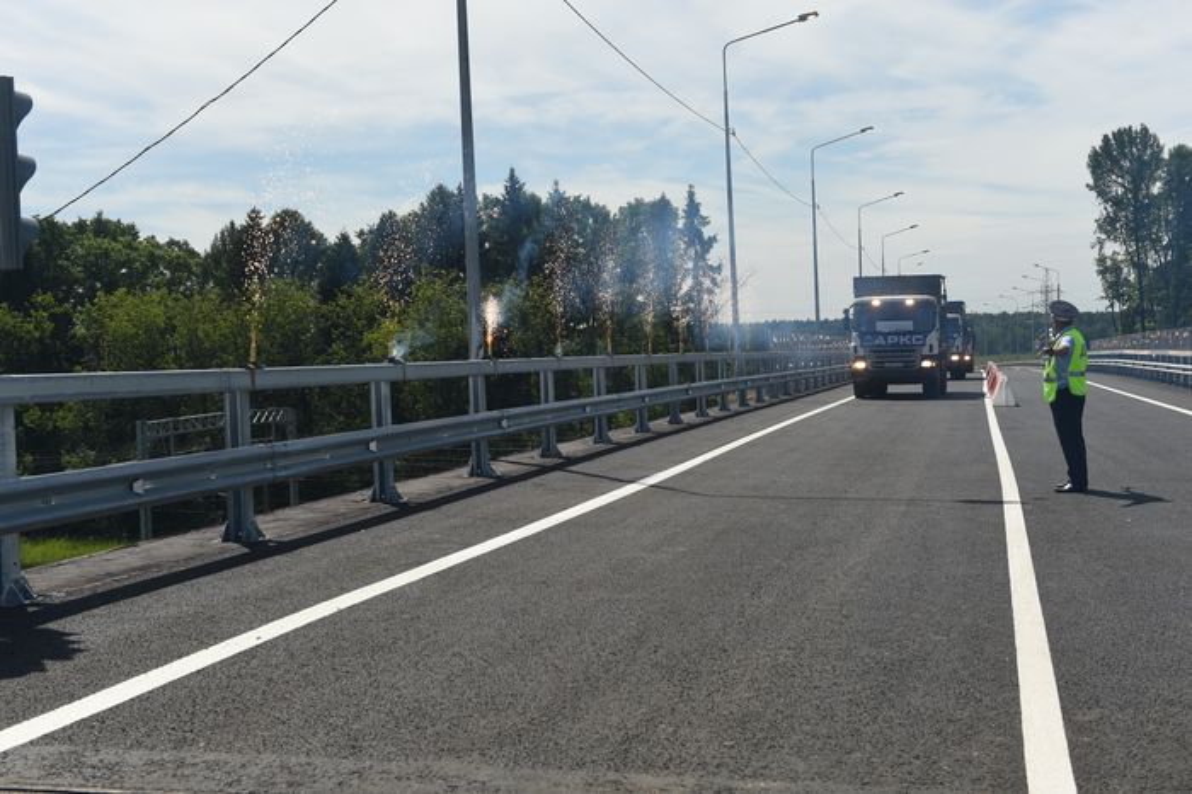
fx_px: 1589
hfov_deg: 41.1
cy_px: 397
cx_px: 596
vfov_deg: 28.0
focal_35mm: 48
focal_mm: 48
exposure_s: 1/500
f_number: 7.1
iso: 100
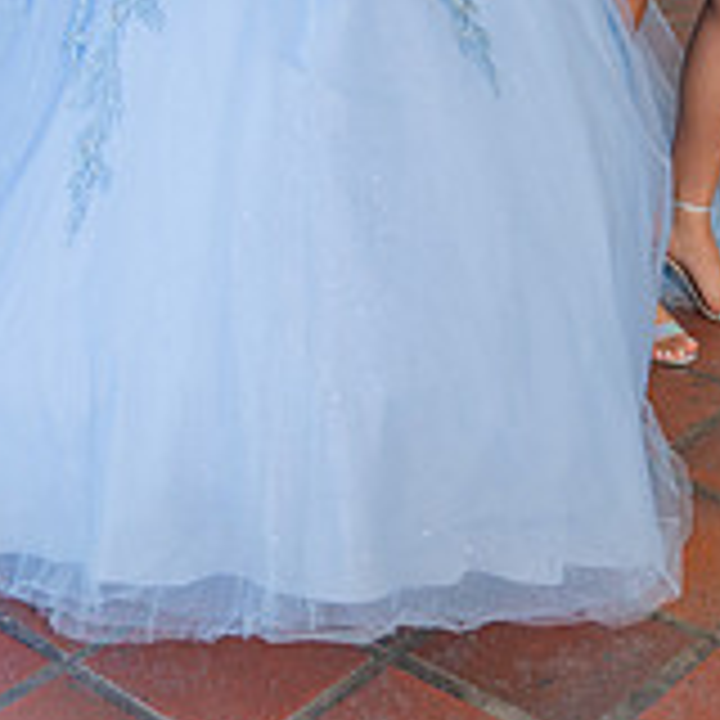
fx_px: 2024
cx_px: 192
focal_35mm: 86
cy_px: -216
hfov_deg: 20.0
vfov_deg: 18.7
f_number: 3.2
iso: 200
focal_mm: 24
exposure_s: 1/200
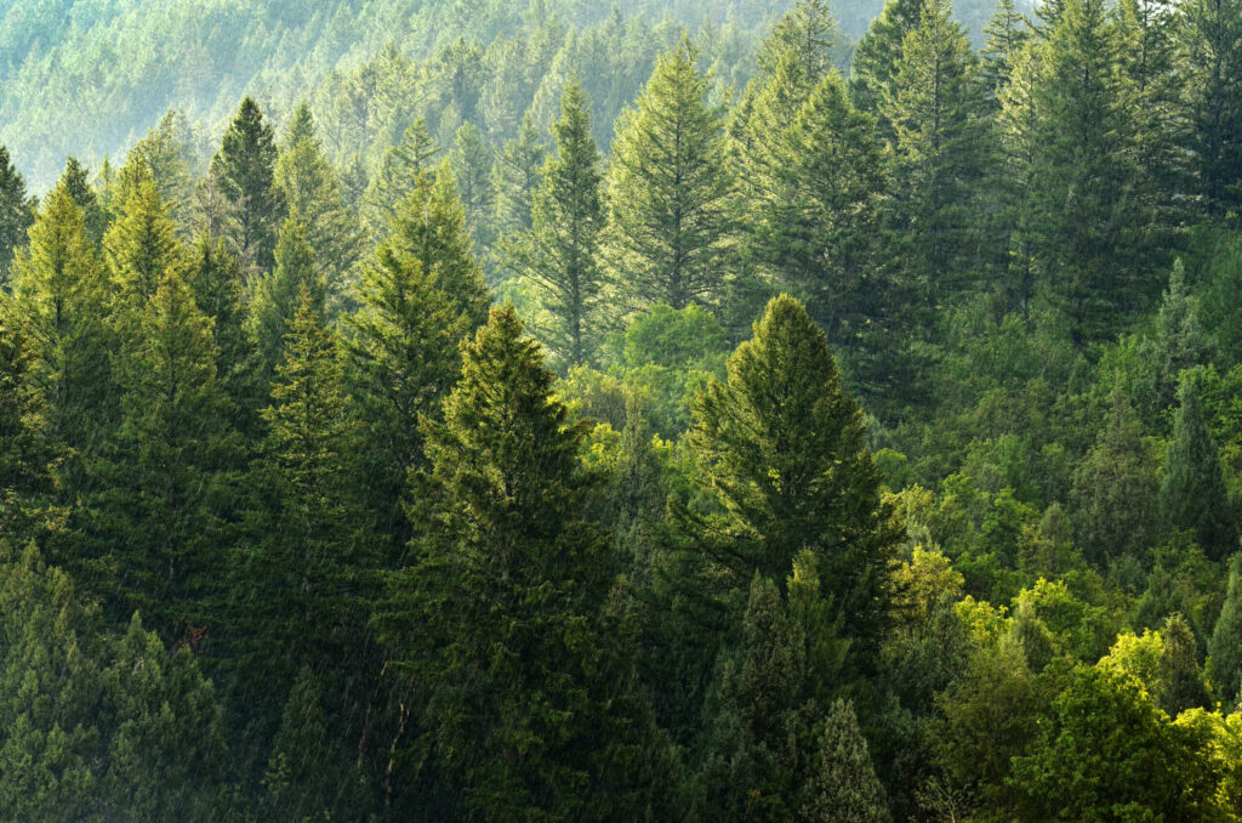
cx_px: 621
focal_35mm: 225
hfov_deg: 9.2
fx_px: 7746
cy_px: 412
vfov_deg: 6.1
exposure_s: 1/50
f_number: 8
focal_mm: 150
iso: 200
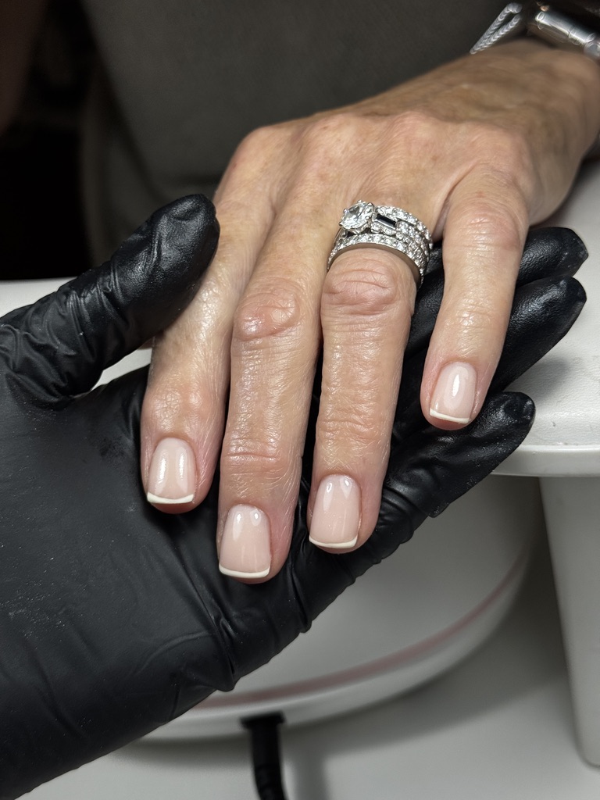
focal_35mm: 48
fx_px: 1109
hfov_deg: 30.3
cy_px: 400
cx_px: 300
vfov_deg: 39.7
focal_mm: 6.76
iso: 64
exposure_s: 1/1818
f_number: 1.78
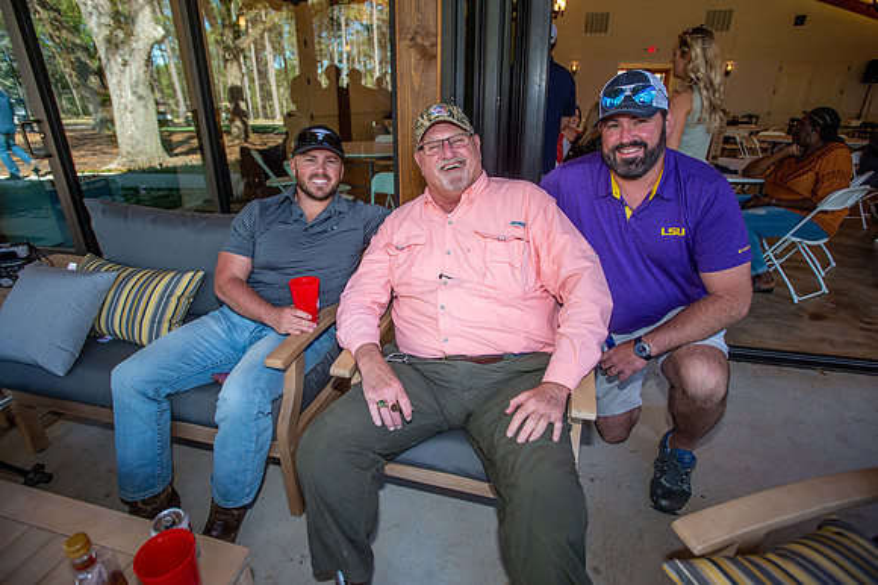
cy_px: 292
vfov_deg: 64.5
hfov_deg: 86.9
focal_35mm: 19
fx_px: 463
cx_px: 439
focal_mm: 19
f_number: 3.5
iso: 250
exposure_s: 1/125
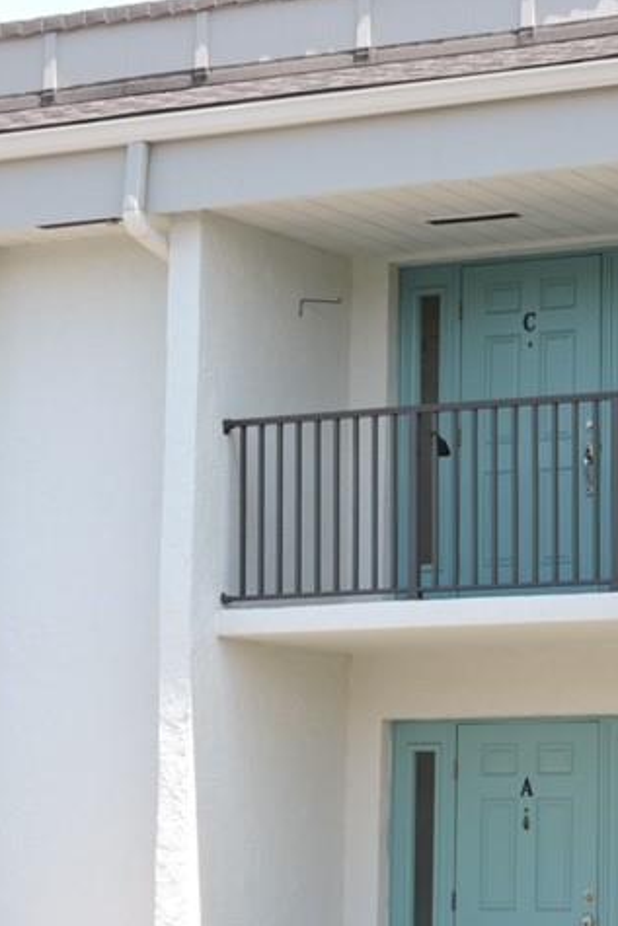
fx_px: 3422
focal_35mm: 133
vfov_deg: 15.4
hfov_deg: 10.3
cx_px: 556
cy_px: 460
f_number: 4.8
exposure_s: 1/160
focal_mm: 17
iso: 100
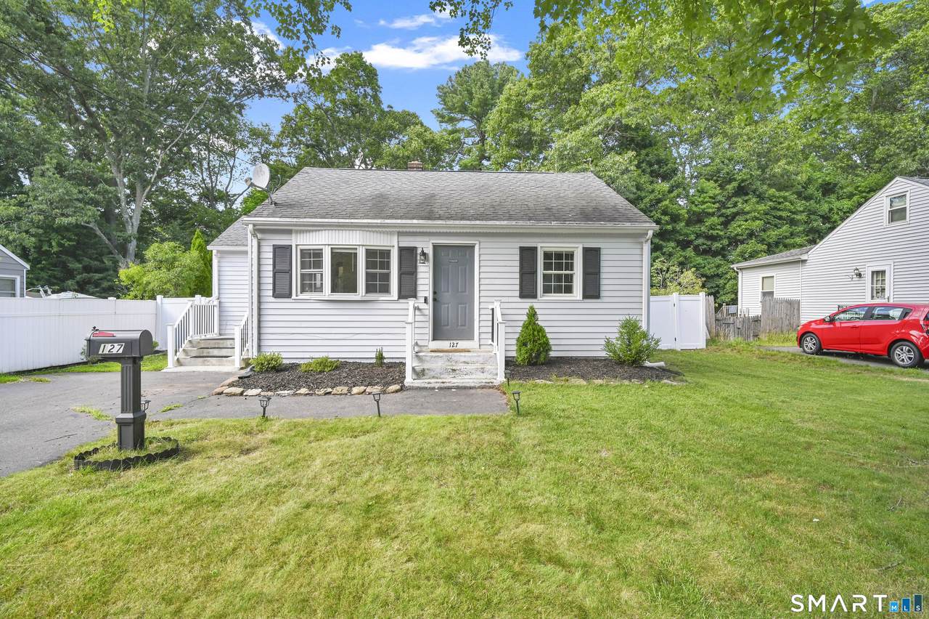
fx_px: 413
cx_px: 464
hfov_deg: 96.8
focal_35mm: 16
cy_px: 310
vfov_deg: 73.7
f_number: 8
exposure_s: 1/400
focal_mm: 16
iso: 800
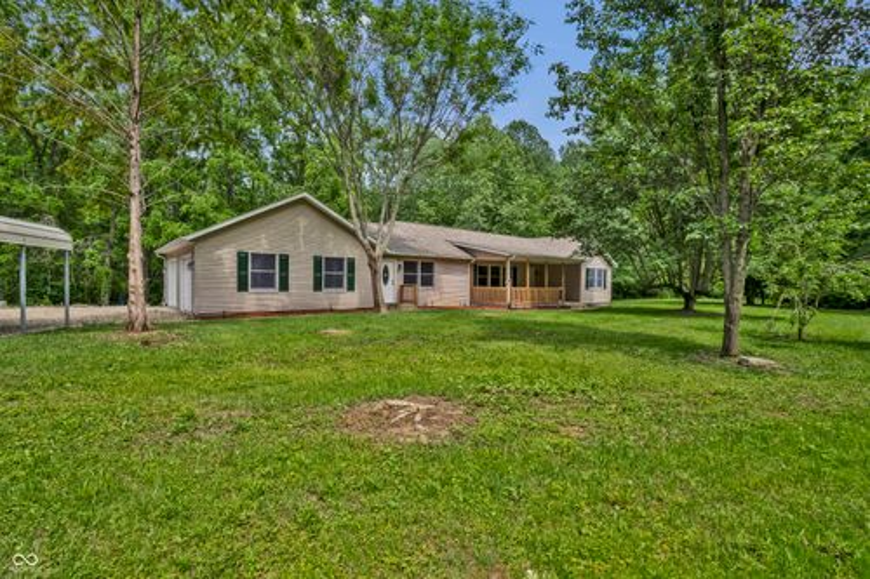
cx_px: 435
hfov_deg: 100.4
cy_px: 290
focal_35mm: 15
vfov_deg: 77.3
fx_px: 362
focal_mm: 10
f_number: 9
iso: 100
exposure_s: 1/100
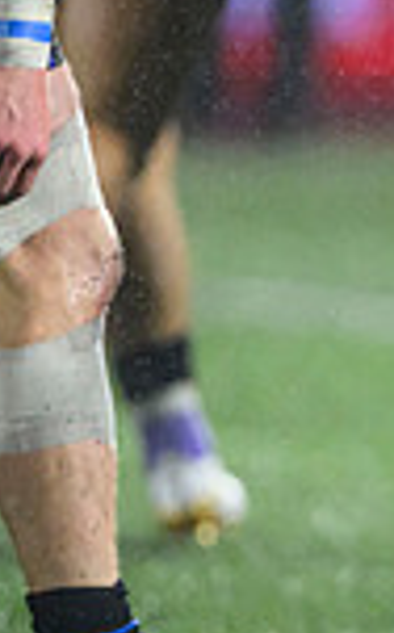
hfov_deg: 0.6
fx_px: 35373
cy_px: 432
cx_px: 975
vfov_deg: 1.0
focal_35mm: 2053
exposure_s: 1/1600
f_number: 3.2
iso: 4000
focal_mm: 400
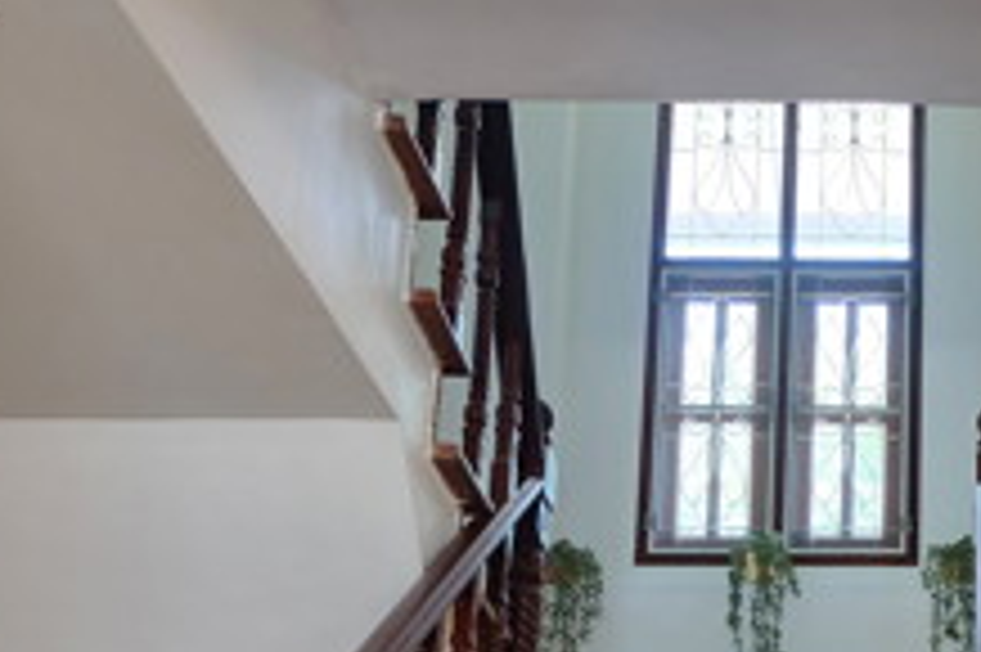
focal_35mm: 66
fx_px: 1797
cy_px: 890
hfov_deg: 28.5
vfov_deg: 18.8
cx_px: 994
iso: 400
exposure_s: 1/42
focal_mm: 16
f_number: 3.5
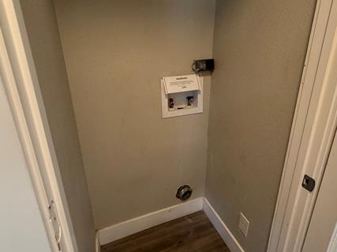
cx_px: 203
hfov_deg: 78.1
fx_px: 204
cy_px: 115
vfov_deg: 63.2
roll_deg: -2.6
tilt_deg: -20.0
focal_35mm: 21
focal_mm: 2.22
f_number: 2.2
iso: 200
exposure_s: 1/60
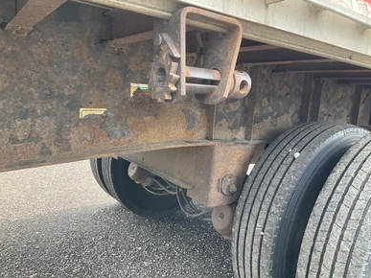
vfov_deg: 46.8
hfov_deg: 60.0
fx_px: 321
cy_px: 136
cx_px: 183
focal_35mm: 30
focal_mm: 3
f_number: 1.8
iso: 32
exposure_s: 1/172
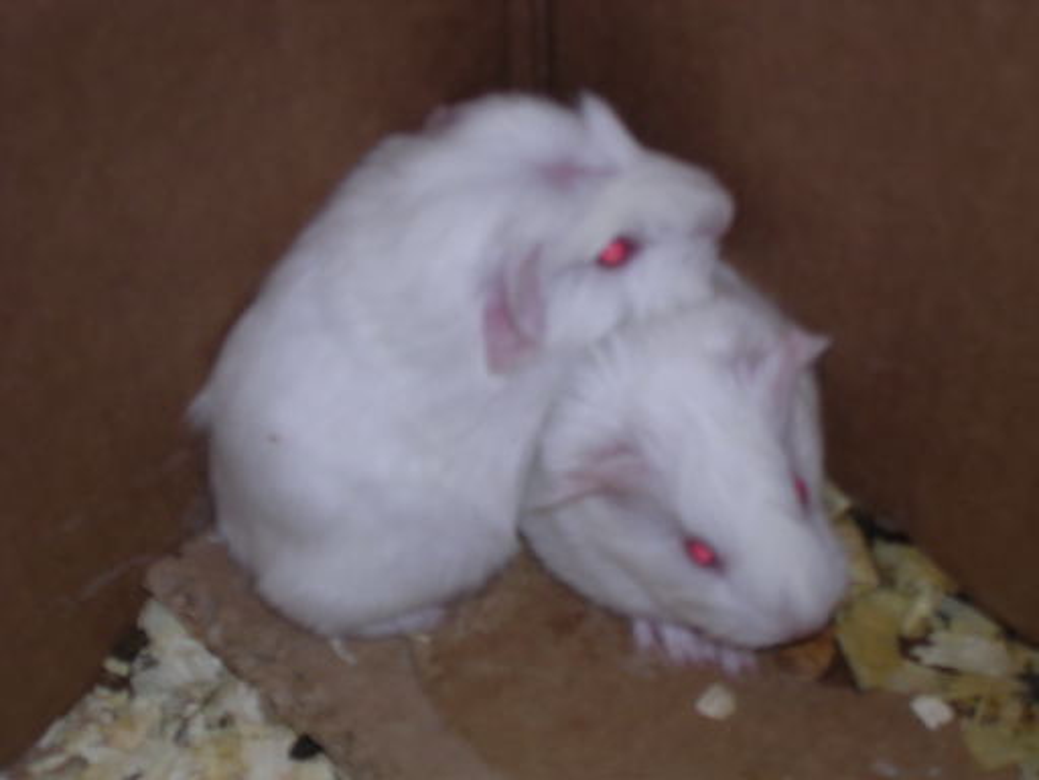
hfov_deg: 19.6
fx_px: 3002
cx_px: 520
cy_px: 390
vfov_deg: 14.8
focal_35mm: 100
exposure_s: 1/60.1
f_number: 4.5
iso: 100
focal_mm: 15.2
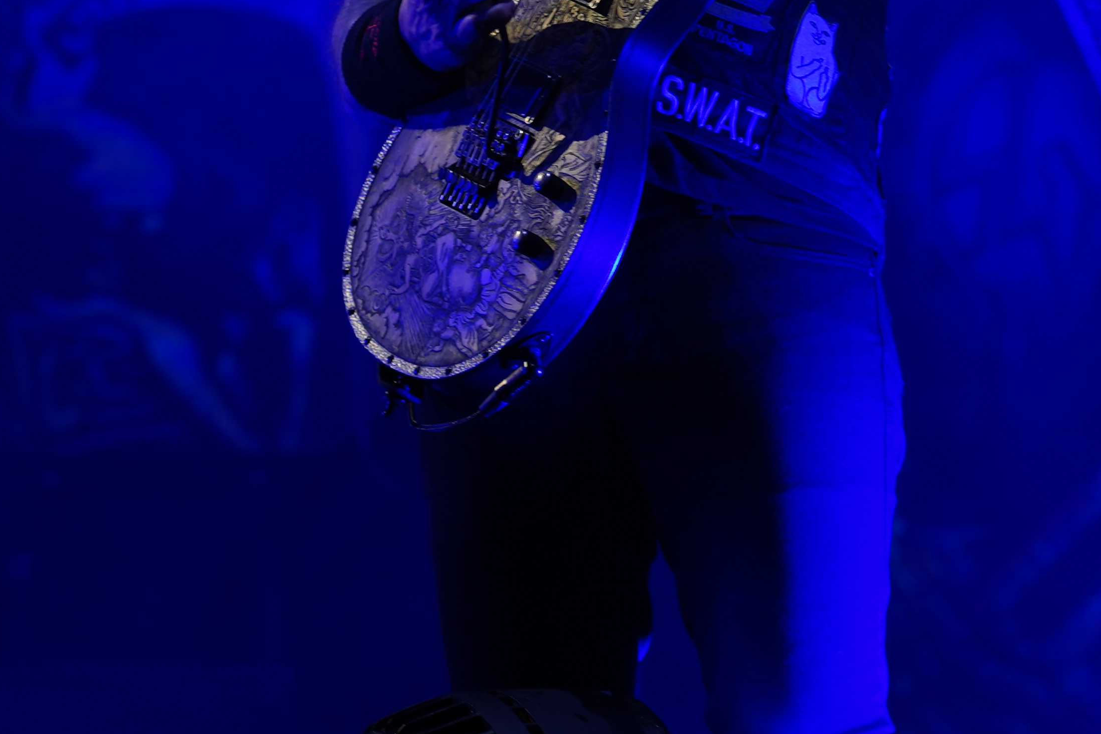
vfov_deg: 6.8
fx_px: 6147
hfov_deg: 10.2
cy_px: 29
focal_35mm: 201
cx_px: 644
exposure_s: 1/80
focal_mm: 74
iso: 100
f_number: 4
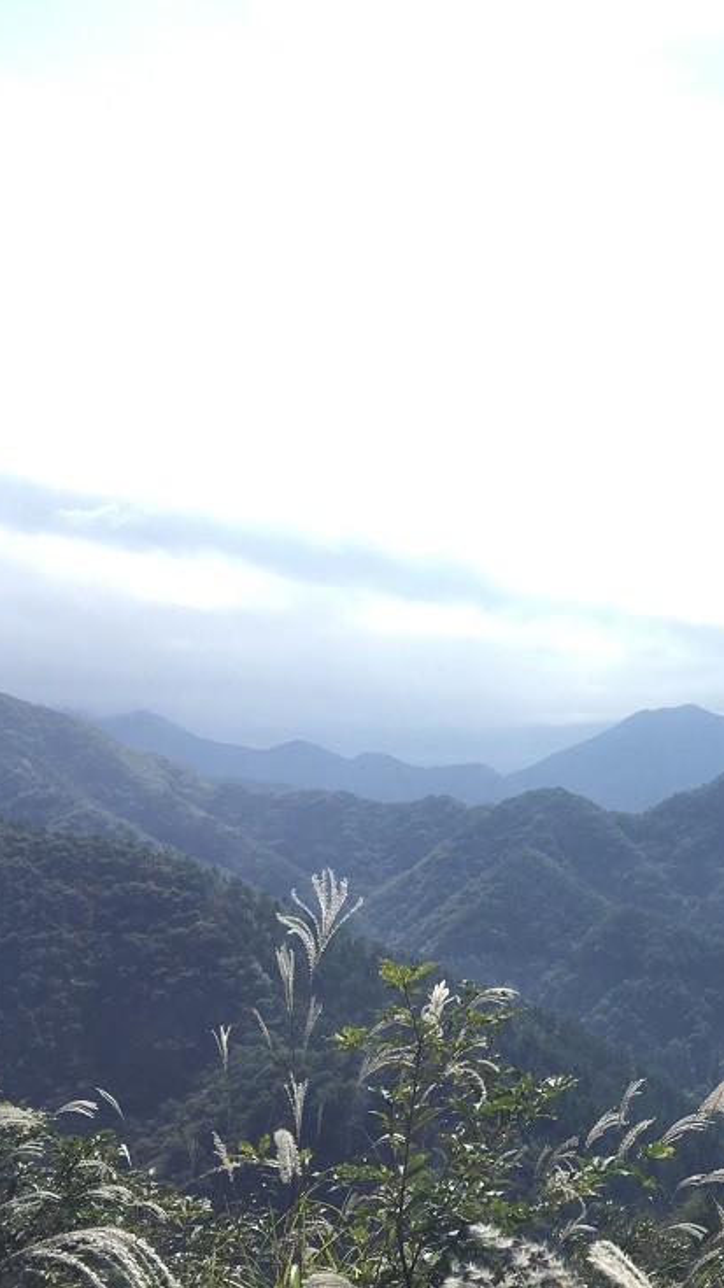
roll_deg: +0.2
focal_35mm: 43
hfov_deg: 25.3
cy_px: 655
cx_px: 838
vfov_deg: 47.4
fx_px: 1469
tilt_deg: +5.1
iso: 32
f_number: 2.2
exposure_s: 1/1364
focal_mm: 4.15
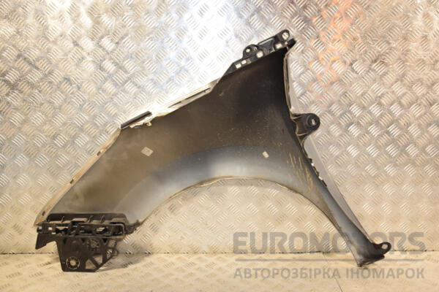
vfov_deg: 35.5
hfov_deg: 51.3
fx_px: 457
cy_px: 146
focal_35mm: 38
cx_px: 220
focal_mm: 25
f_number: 5
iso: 800
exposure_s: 1/200
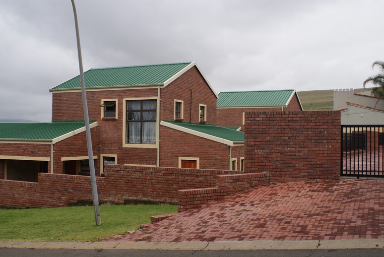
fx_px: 416
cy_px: 128
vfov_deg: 34.3
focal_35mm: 39
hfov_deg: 49.5
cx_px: 192
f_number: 8
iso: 100
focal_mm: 26
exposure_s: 1/80
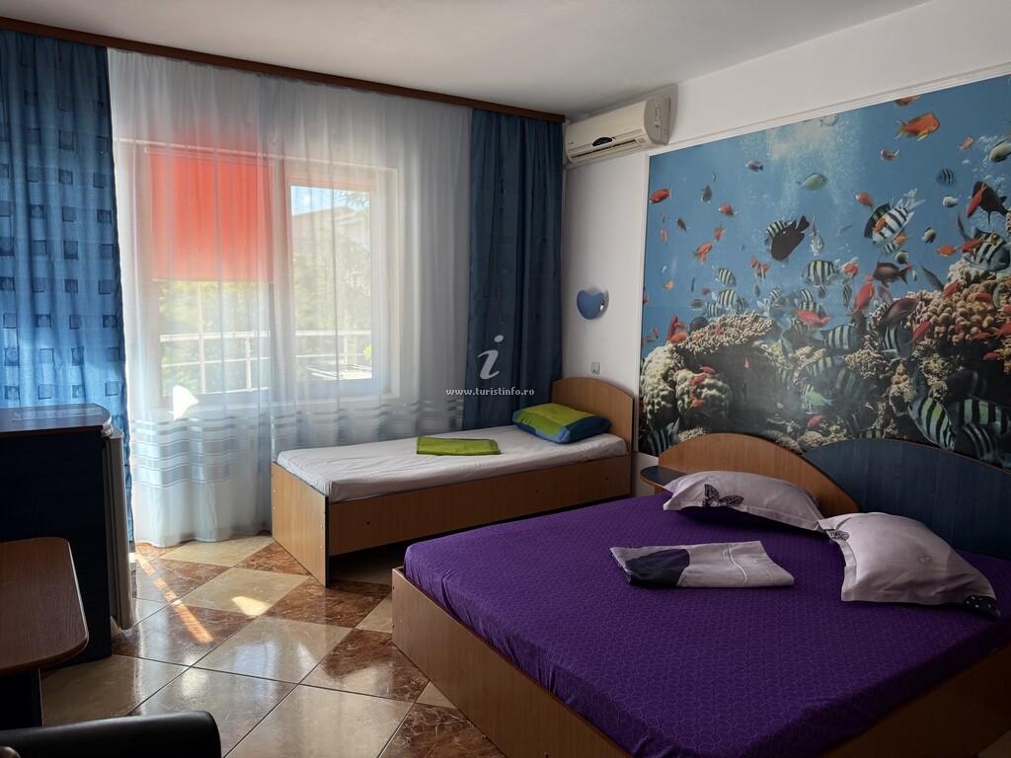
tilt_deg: -5.3
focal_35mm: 24
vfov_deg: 56.8
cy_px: 379
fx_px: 701
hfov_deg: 71.6
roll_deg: -0.9
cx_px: 506
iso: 125
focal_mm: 6.76
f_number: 1.78
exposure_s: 1/181
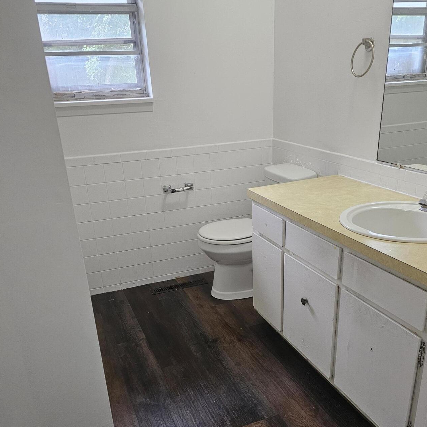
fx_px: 447
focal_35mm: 32
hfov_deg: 51.1
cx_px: 223
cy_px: 273
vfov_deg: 50.5
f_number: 1.7
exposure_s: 1/120
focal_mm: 6.3
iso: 320
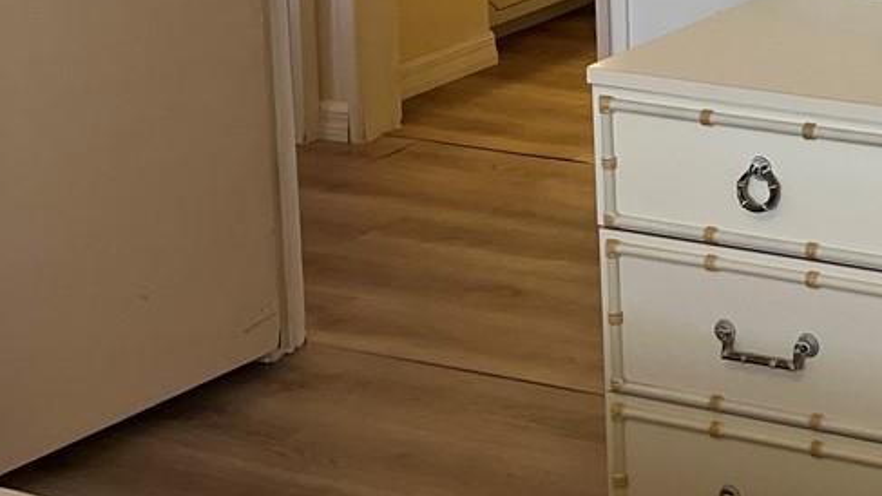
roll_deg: -0.1
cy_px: -268
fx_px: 2175
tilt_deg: -6.8
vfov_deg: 12.3
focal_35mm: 93
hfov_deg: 20.0
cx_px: 1304
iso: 125
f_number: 1.6
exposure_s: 1/120
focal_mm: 5.1
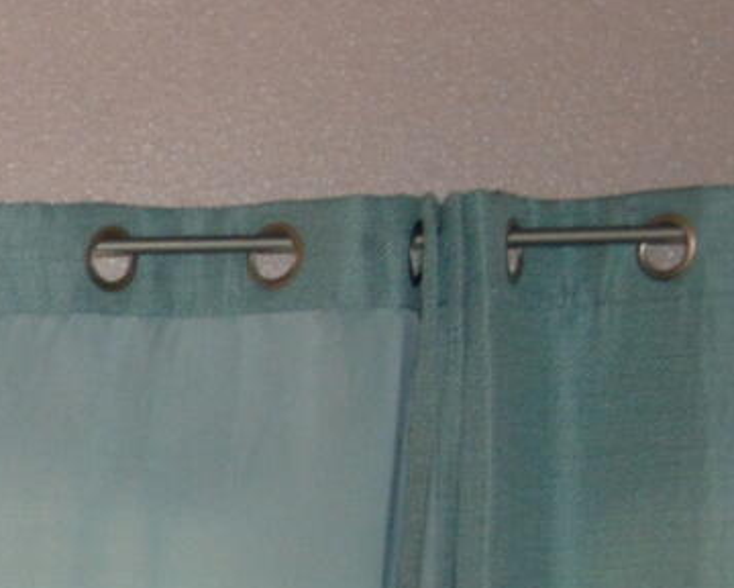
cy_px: 1707
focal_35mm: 211
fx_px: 4584
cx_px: -1817
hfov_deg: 7.5
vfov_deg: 6.7
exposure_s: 1/60
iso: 640
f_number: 3.5
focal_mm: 18
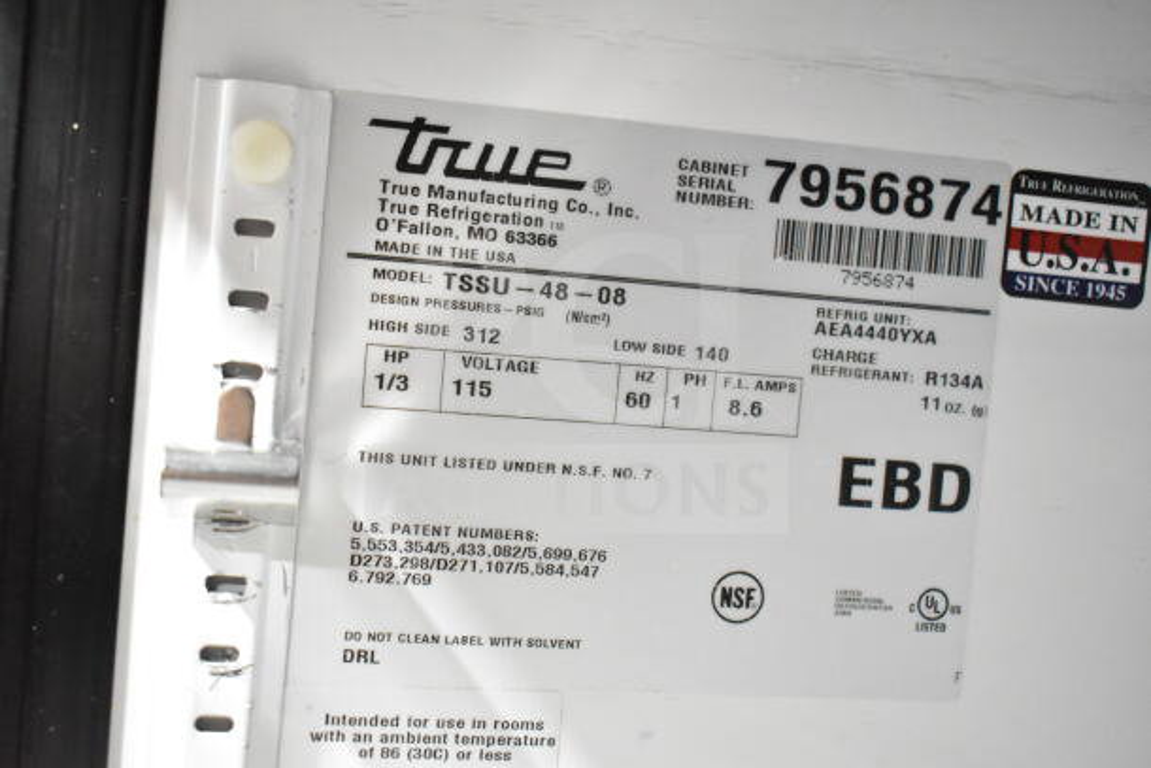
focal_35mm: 46
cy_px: 384
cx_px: 576
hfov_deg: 42.3
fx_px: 1487
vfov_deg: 29.0
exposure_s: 1/50
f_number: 4.2
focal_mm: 31
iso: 8000
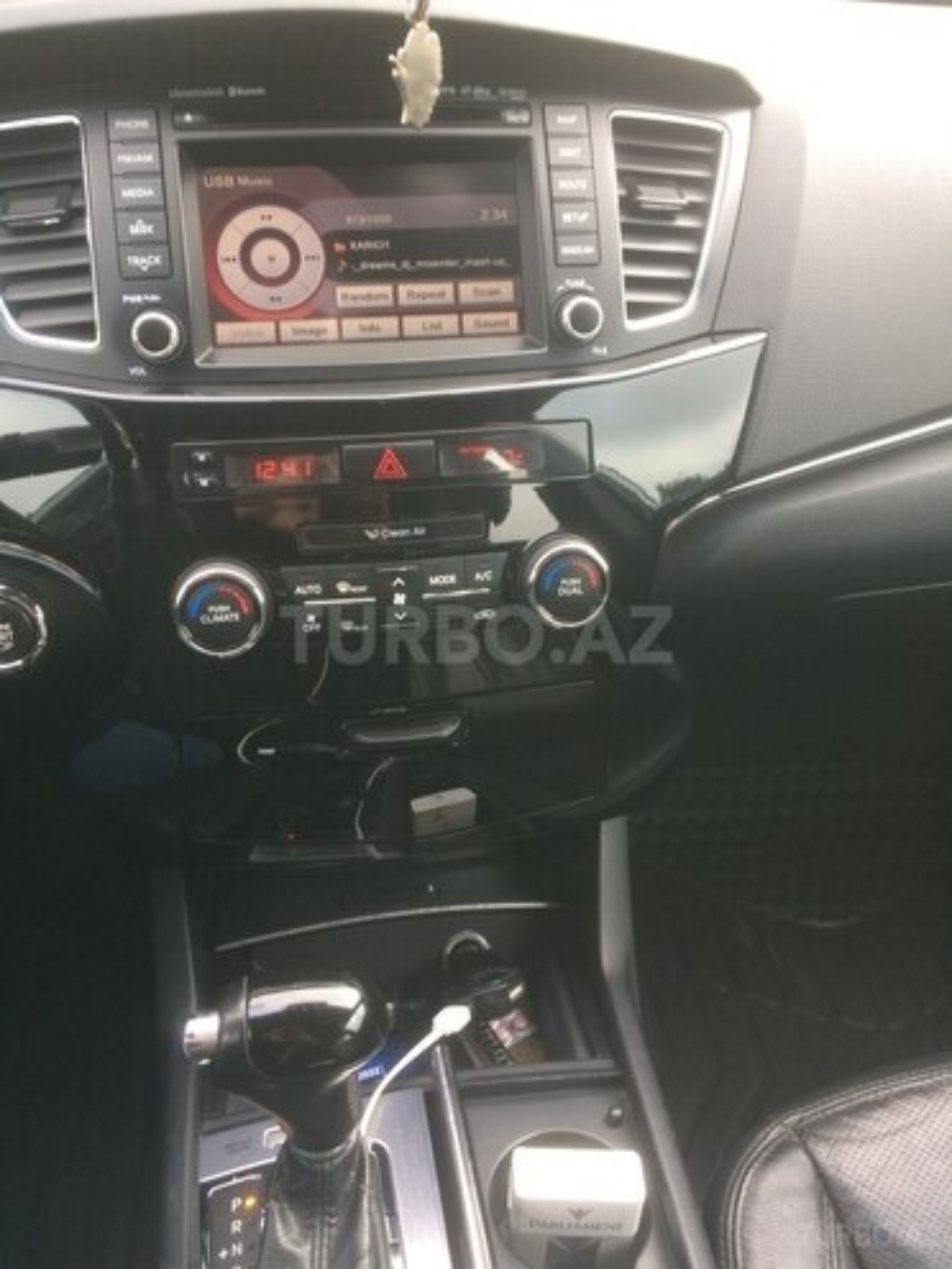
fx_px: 1063
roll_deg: -2.3
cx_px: 476
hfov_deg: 48.2
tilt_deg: -37.8
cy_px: 634
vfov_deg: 61.7
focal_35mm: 29
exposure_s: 1/50
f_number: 2.2
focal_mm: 4.15
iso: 40
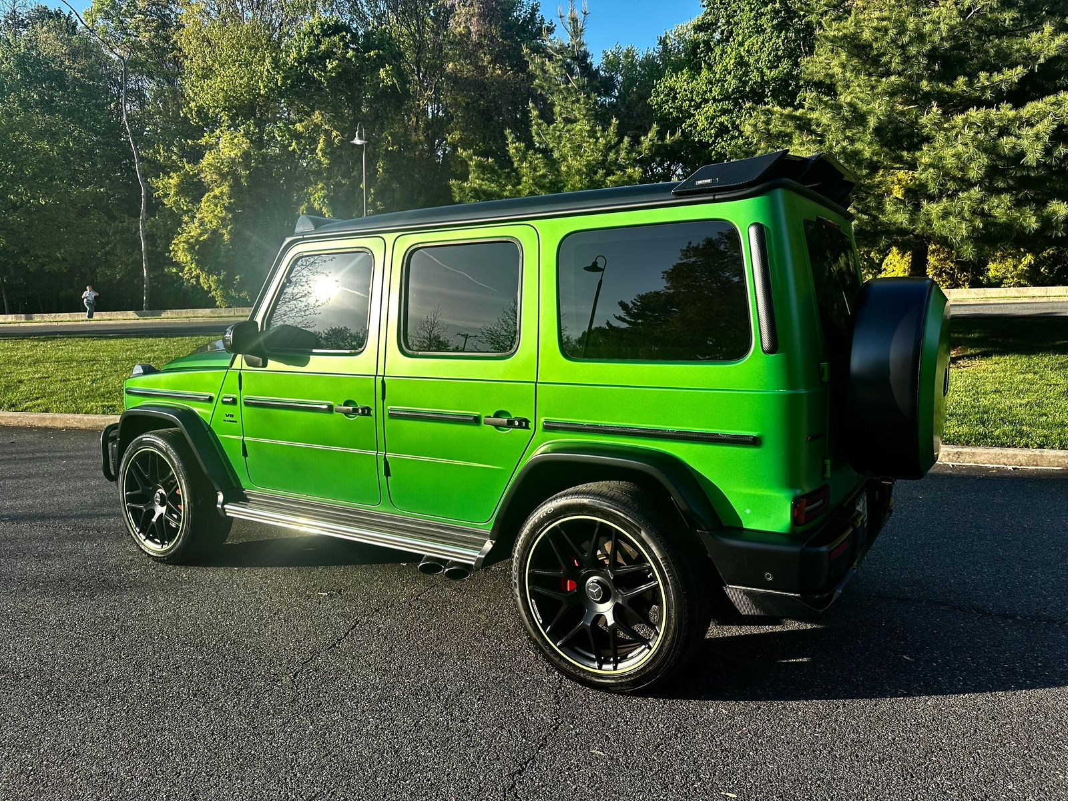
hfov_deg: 71.6
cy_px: 400
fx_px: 740
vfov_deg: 56.8
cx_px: 534
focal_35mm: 24
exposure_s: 1/1562
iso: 80
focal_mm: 6.86
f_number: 1.78
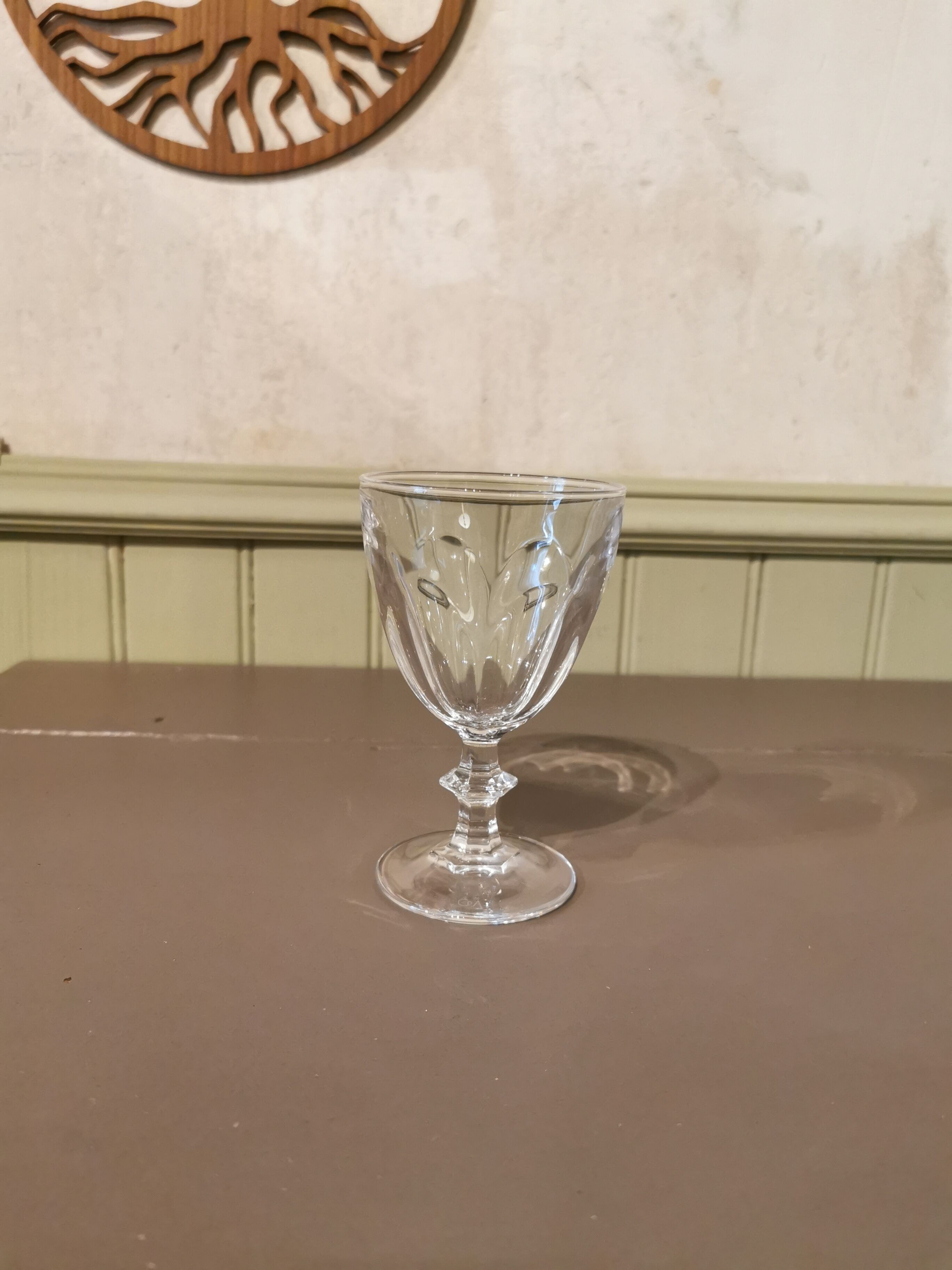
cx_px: 476
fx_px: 990
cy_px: 635
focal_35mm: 27
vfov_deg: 65.3
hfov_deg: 51.4
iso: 320
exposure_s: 1/50
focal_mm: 5.56
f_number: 1.6
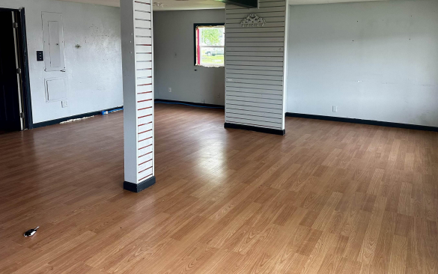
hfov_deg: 64.6
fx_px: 346
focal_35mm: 29
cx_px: 226
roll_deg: -0.9
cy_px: 92
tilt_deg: -8.0
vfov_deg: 42.6
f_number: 1.78
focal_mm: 6.86
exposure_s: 1/113
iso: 250
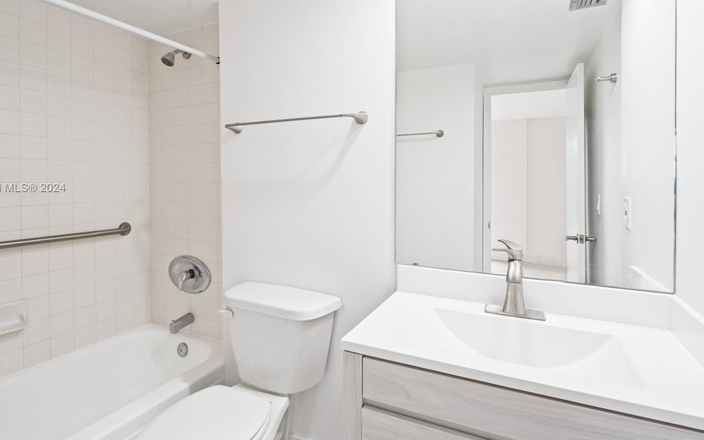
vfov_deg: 59.4
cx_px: 324
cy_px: 189
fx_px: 384
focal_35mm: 20
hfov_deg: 84.9
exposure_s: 1/15
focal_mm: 16
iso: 560
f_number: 8
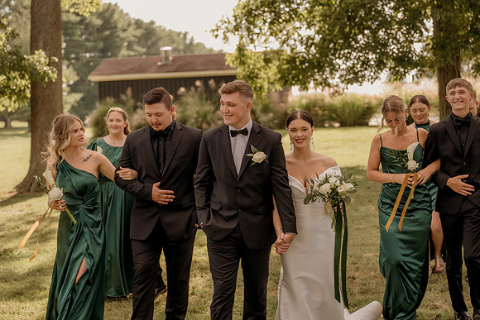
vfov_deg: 21.0
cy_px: 147
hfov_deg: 31.0
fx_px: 866
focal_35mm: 65
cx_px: 220
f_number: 2.8
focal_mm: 60
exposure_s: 1/640
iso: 250
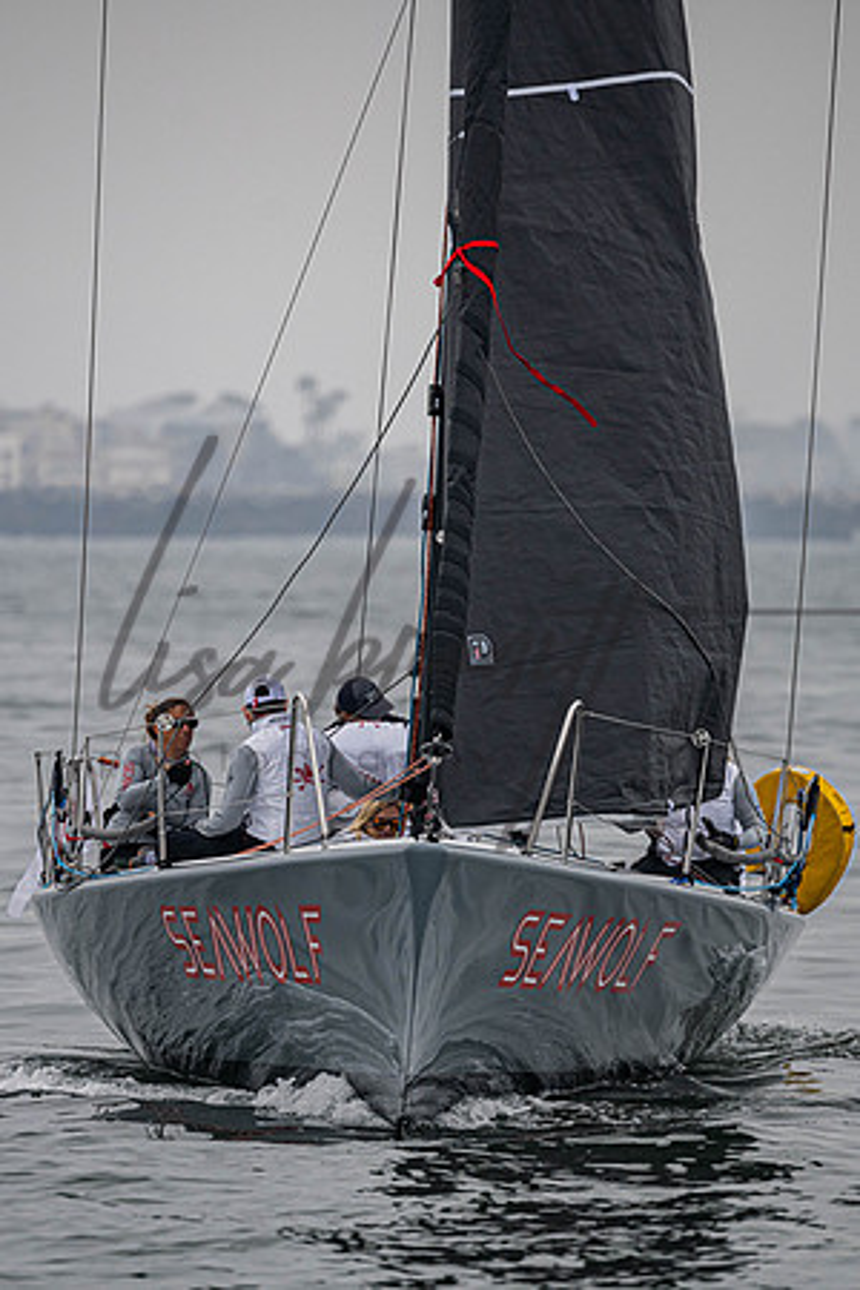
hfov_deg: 2.6
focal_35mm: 522
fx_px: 18694
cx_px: 353
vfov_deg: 4.0
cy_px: 642
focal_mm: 340
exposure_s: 1/3200
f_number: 5.6
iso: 400
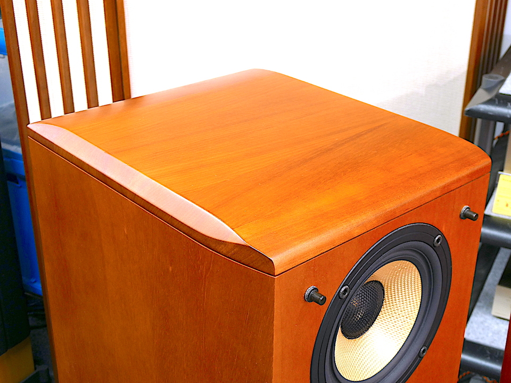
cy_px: 192
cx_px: 256
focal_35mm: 50
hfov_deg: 38.2
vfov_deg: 29.1
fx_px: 738
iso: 100
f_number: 4.1
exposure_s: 1/5
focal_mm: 9
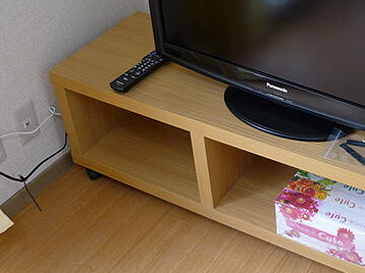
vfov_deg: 24.4
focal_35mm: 59
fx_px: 622
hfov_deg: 32.2
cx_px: 268
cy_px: 50
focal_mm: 5.5
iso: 100
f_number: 2.8
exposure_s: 1/30
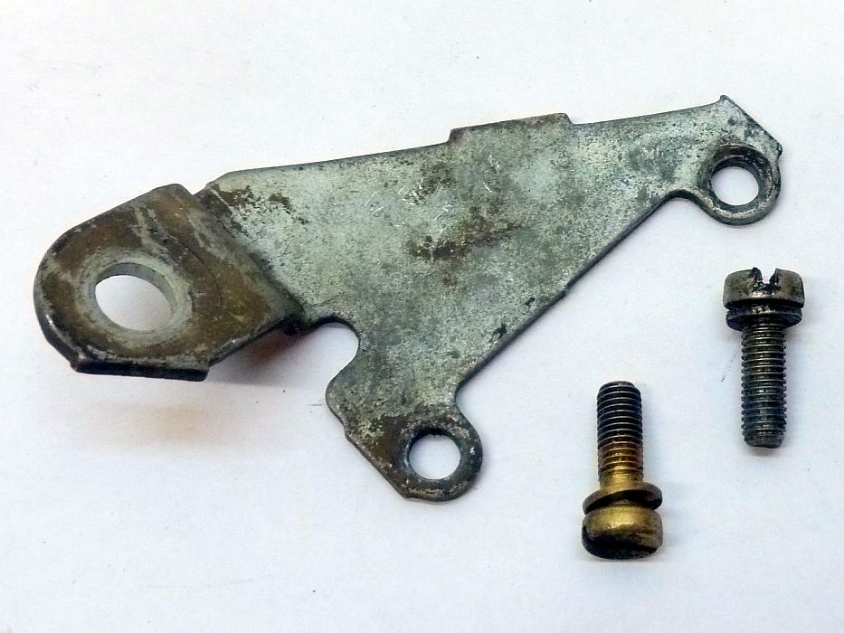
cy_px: 316
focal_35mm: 42
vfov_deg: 34.4
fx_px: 1024
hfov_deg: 44.8
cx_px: 422
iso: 400
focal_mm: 6.9
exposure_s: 1/20
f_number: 3.7
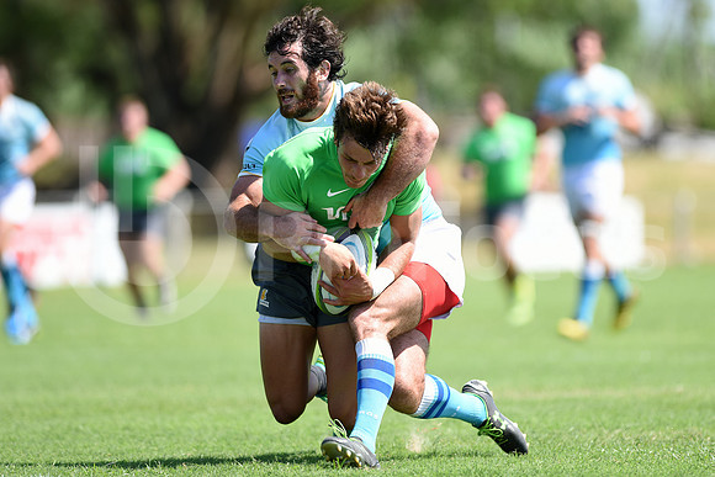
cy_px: 238
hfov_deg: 6.9
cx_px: 358
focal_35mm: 300
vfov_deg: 4.6
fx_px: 5959
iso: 200
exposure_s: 1/1600
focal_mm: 300
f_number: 2.8
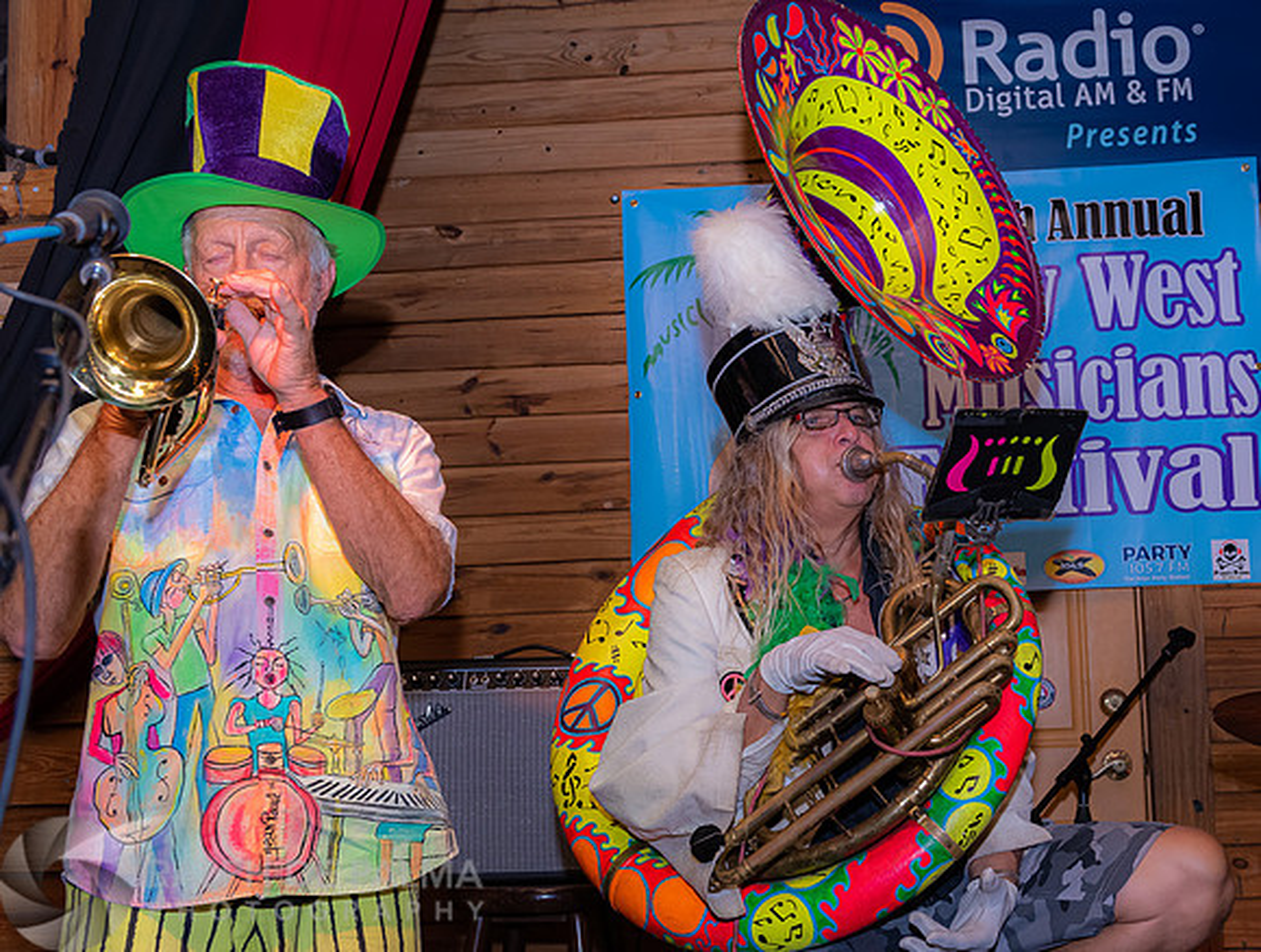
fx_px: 1582
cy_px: 543
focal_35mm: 43
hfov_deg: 43.0
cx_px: 814
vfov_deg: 33.4
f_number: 5.6
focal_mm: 35
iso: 2000
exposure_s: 1/160
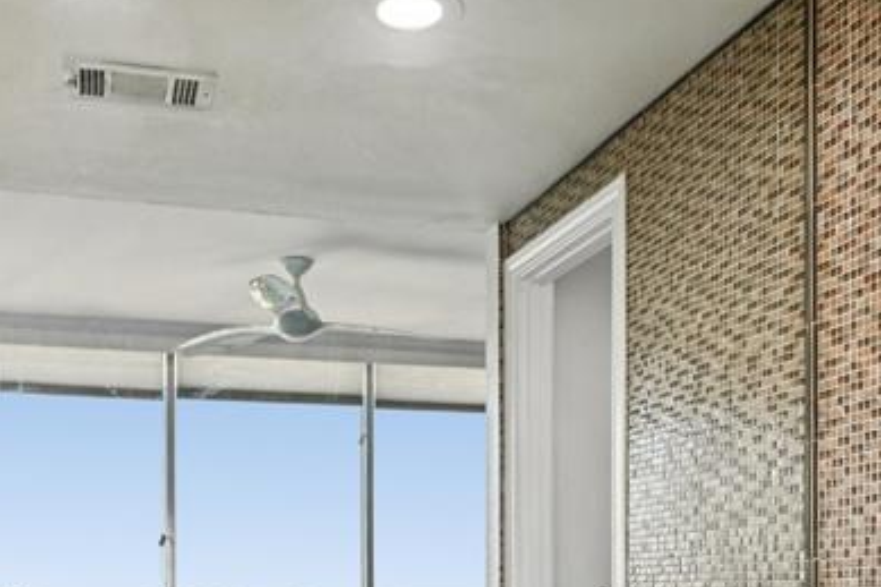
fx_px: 1223
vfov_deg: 25.7
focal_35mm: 50
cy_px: 576
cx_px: 412
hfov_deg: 39.6
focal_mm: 19
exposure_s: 1/125
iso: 400
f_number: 8
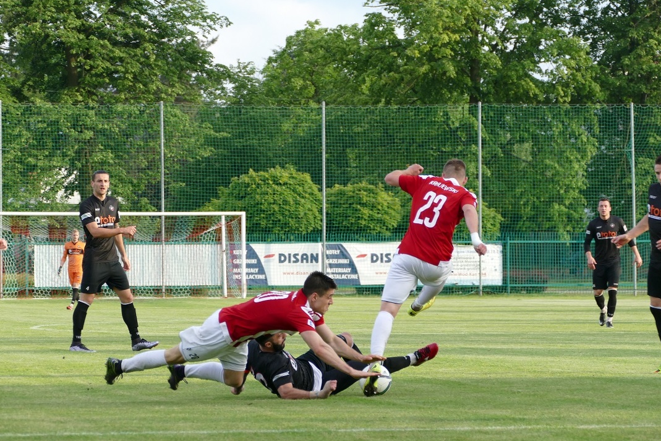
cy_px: 200
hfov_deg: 9.4
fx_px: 4040
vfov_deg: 6.2
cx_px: 331
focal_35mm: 220
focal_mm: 71.46
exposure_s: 1/500
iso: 320
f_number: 4
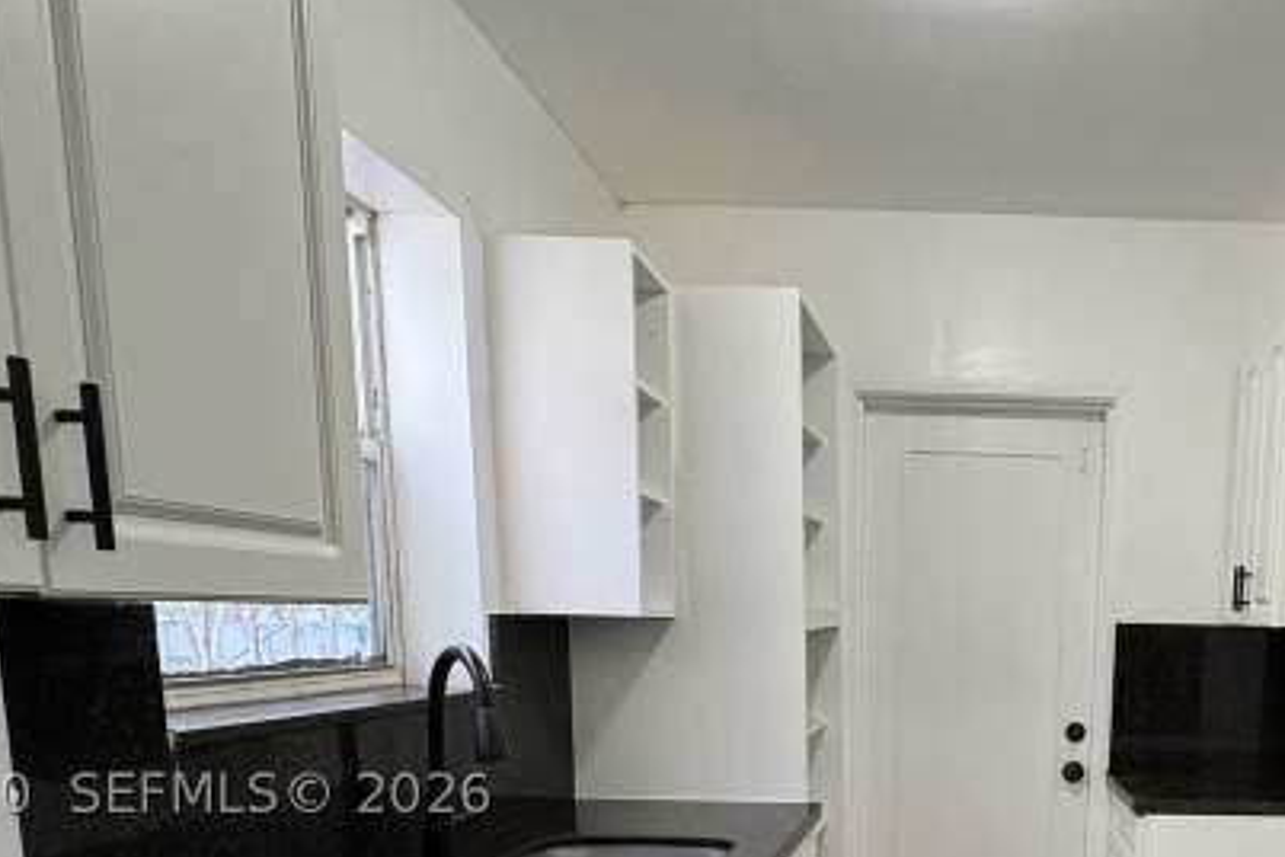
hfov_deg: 59.8
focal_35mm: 29
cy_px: 793
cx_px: 981
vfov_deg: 41.0
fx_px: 1035
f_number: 2.2
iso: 200
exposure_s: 1/60
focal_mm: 2.22
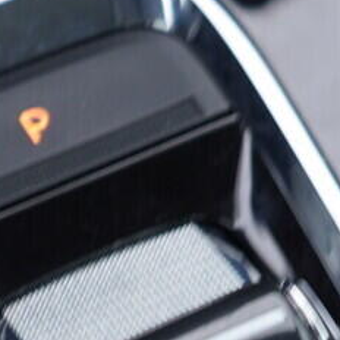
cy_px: 412
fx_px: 2111
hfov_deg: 9.2
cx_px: 179
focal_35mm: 190
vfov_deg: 9.1
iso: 125
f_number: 2.8
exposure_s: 1/40
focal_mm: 24
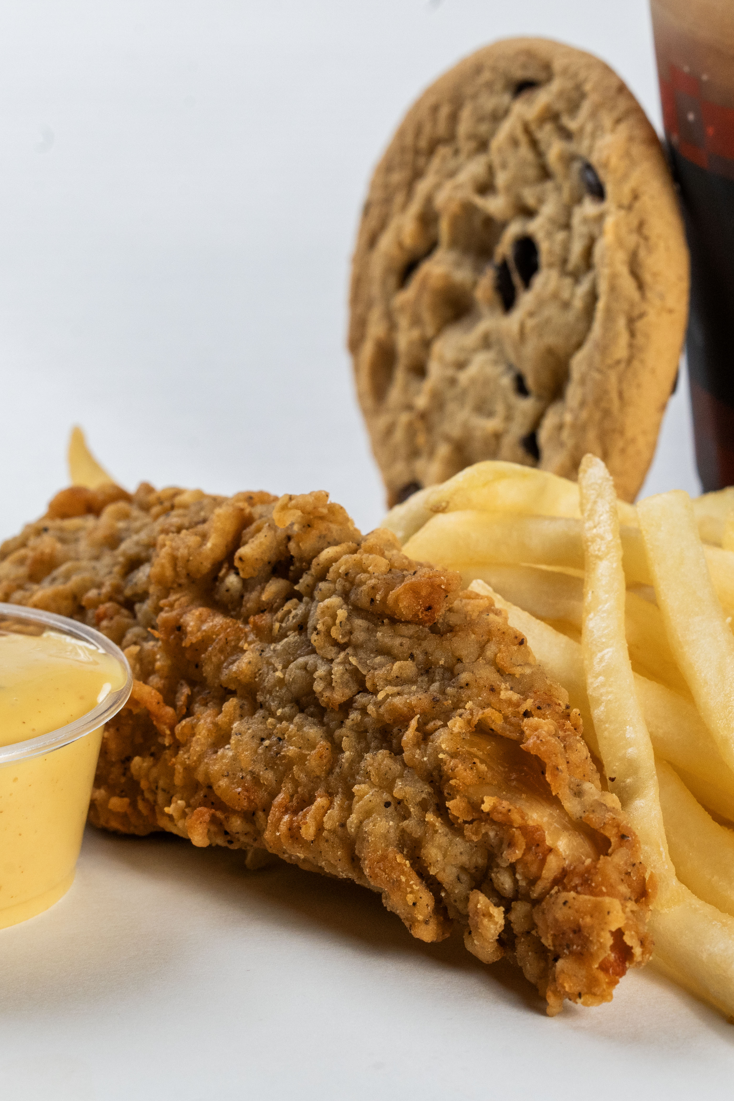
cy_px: 545
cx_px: 495
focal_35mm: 205
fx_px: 6269
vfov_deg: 10.0
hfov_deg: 6.7
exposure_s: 1/250
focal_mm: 135
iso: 1250
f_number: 10
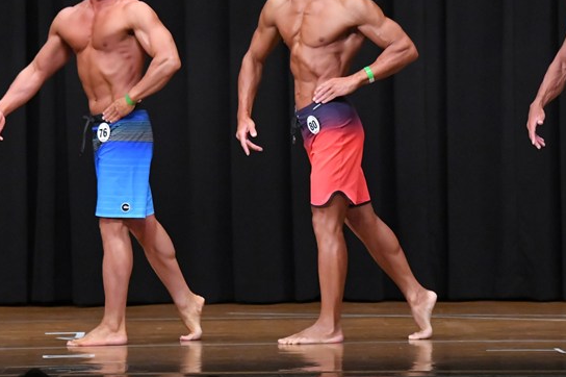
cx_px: 348
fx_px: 4855
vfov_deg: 4.4
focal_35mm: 309
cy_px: 143
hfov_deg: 6.7
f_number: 5.6
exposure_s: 1/400
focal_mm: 145
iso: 8000
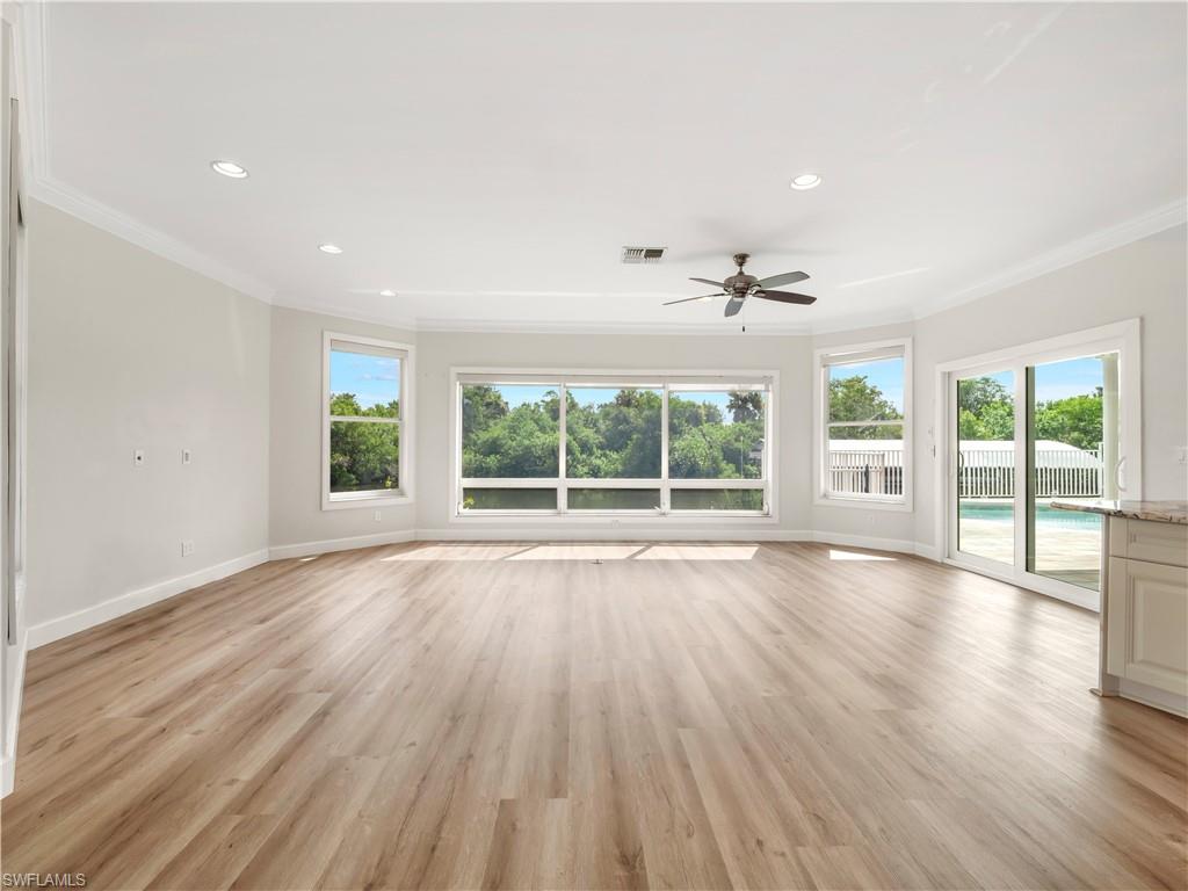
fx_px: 480
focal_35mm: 14
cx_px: 594
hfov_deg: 102.1
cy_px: 446
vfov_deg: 85.7
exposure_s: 1/40
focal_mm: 7
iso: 200
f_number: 7.1
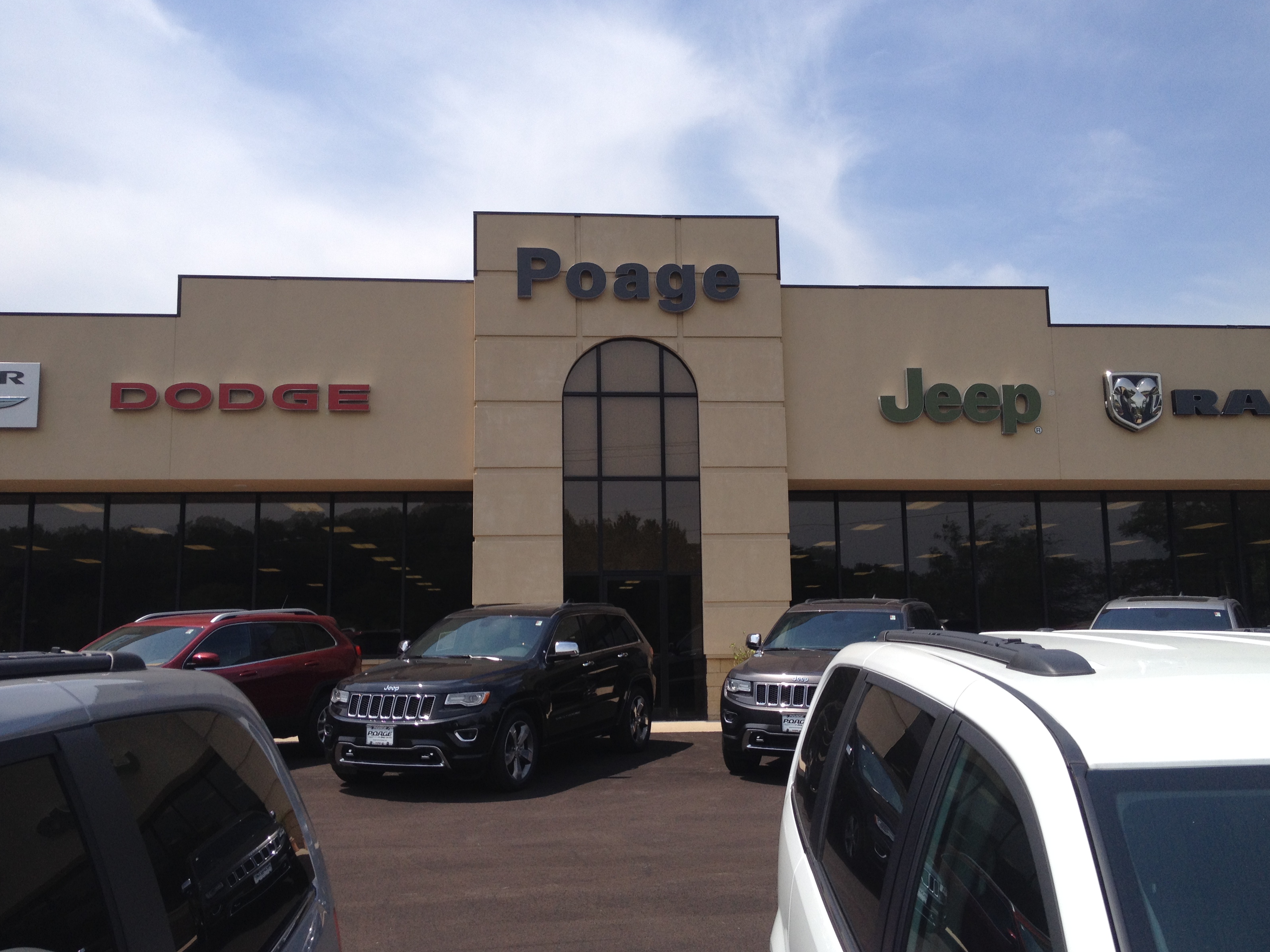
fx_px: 1321
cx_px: 646
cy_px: 465
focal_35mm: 36
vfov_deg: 39.7
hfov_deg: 51.4
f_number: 2.4
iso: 50
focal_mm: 4.28
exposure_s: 1/2045
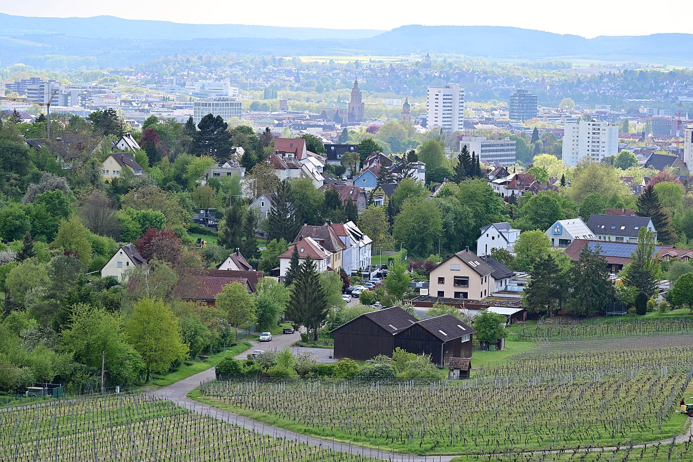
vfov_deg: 10.2
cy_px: 231
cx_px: 346
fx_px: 2599
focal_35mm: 135
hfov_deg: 15.2
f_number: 1.8
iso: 64
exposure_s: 1/1250
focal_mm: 135
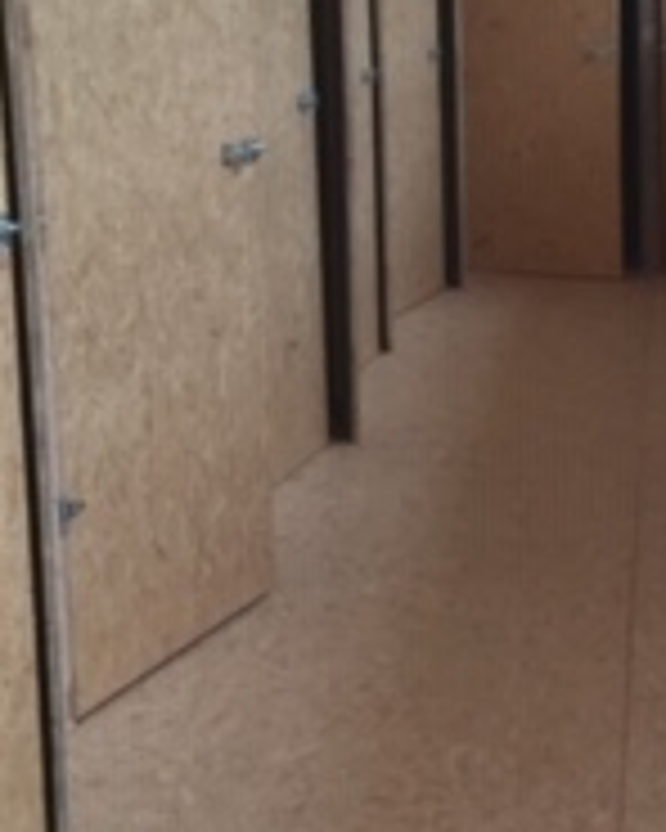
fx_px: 2415
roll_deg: -0.2
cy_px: 517
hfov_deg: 15.1
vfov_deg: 19.5
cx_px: 828
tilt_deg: -10.9
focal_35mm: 98
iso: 160
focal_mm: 4.15
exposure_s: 1/33
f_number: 2.2
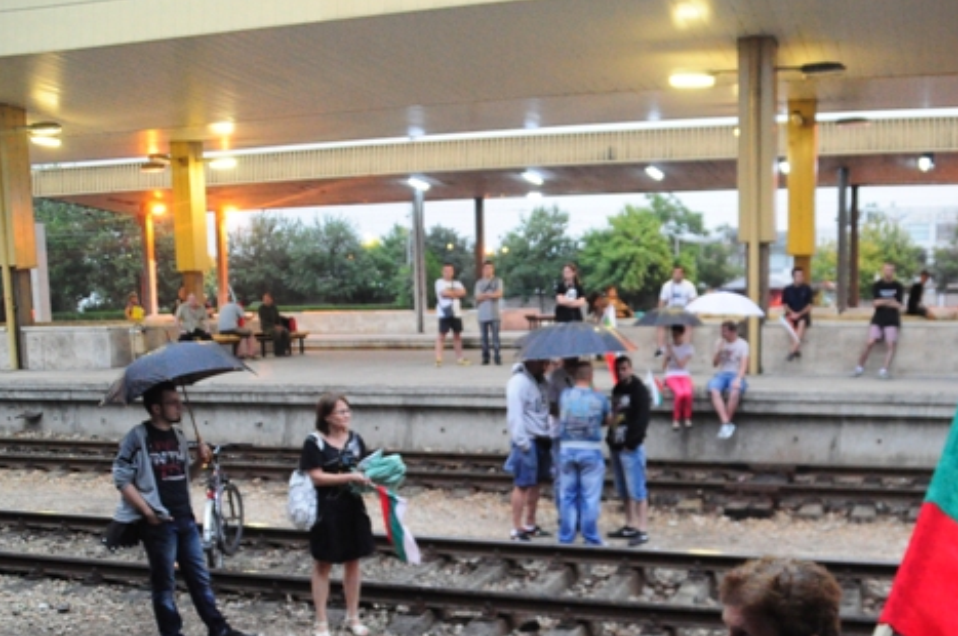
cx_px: 564
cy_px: 426
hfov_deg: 51.7
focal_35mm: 37
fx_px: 983
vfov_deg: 35.5
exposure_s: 1/40
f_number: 3.5
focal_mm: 18
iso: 3200
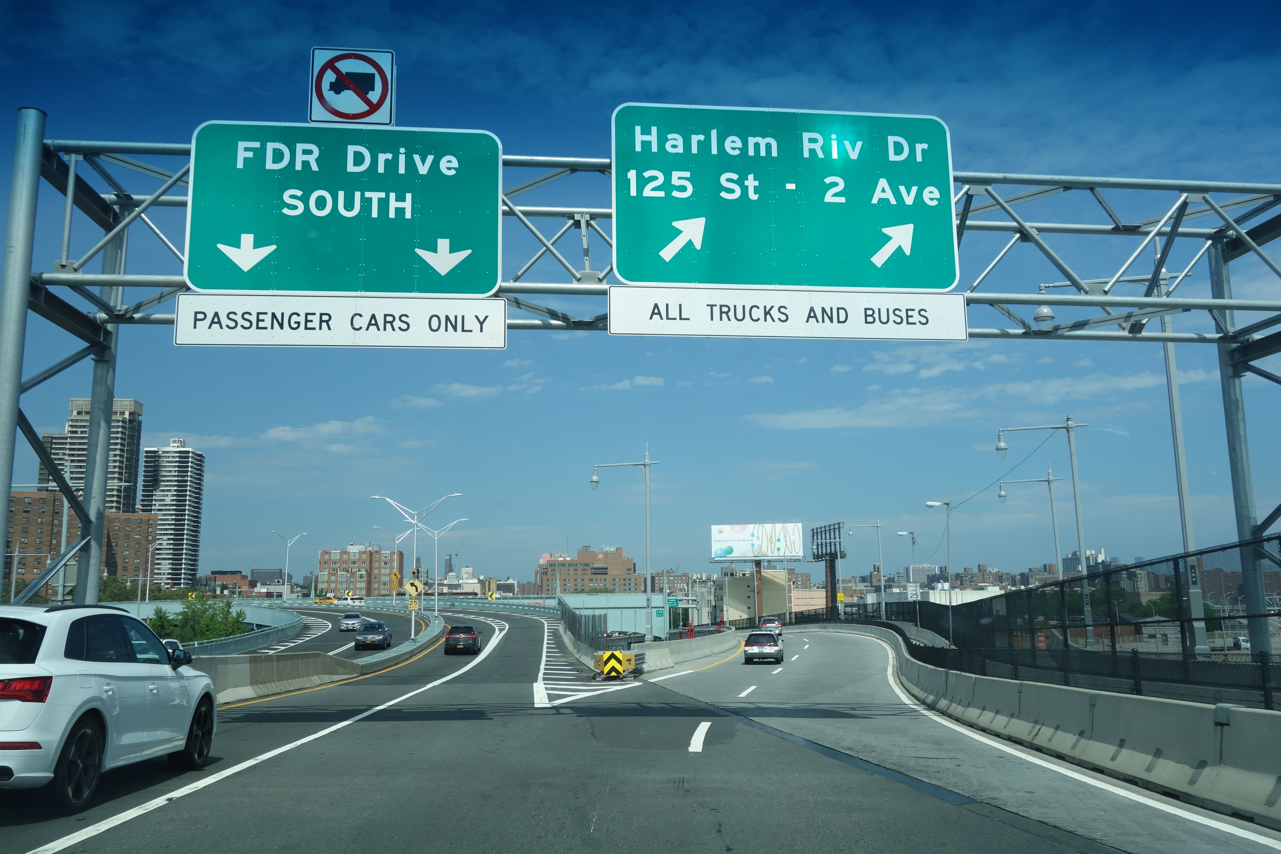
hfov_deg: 65.5
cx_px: 640
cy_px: 427
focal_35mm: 28
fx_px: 996
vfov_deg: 46.4
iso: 125
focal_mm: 10.4
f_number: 5
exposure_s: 1/800
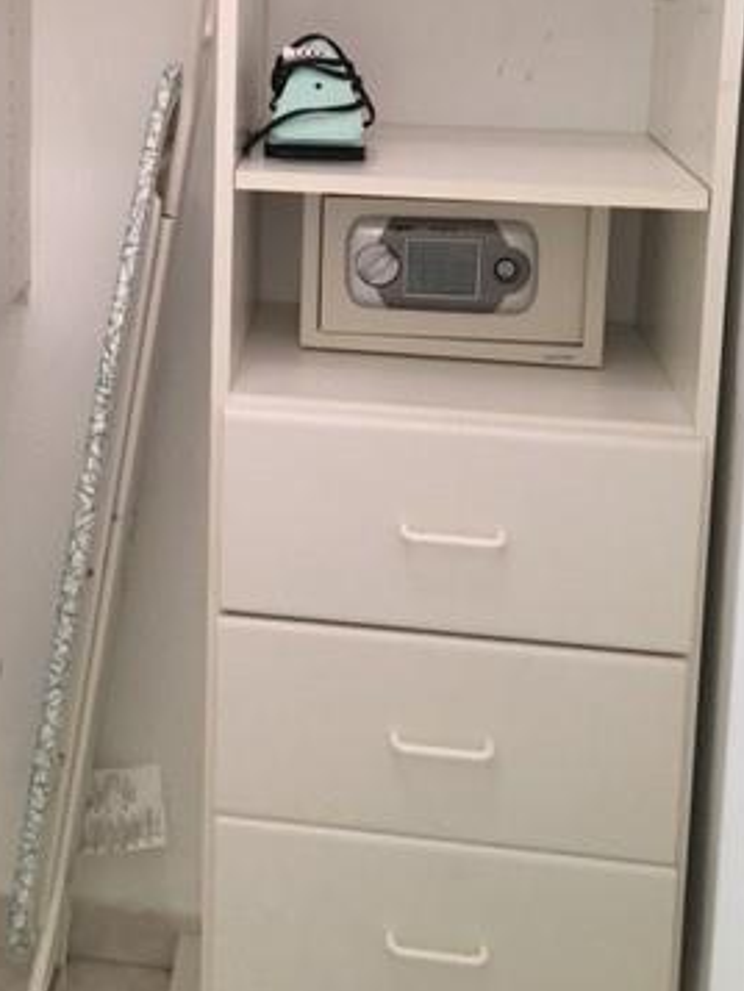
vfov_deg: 35.0
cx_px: 139
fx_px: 1489
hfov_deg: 27.4
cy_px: 125
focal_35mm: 52
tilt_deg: -12.9
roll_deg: -1.9
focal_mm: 4.15
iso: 100
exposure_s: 1/30
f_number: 2.2
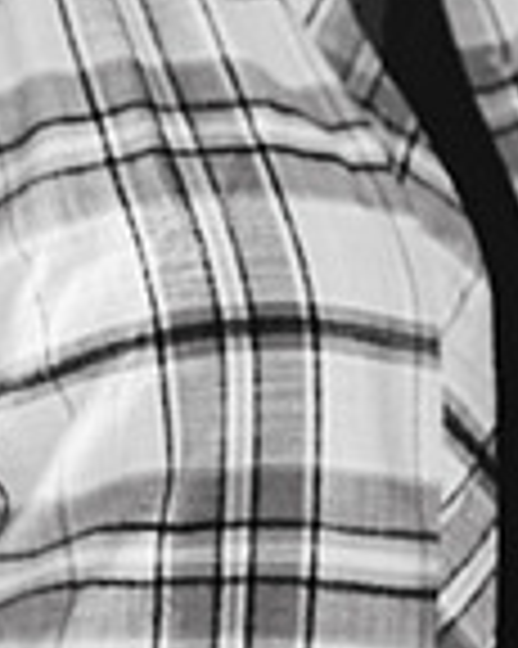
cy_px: -99
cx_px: 752
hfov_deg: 8.0
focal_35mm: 189
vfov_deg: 10.1
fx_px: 3626
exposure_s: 1/160
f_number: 2.2
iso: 1250
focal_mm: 50
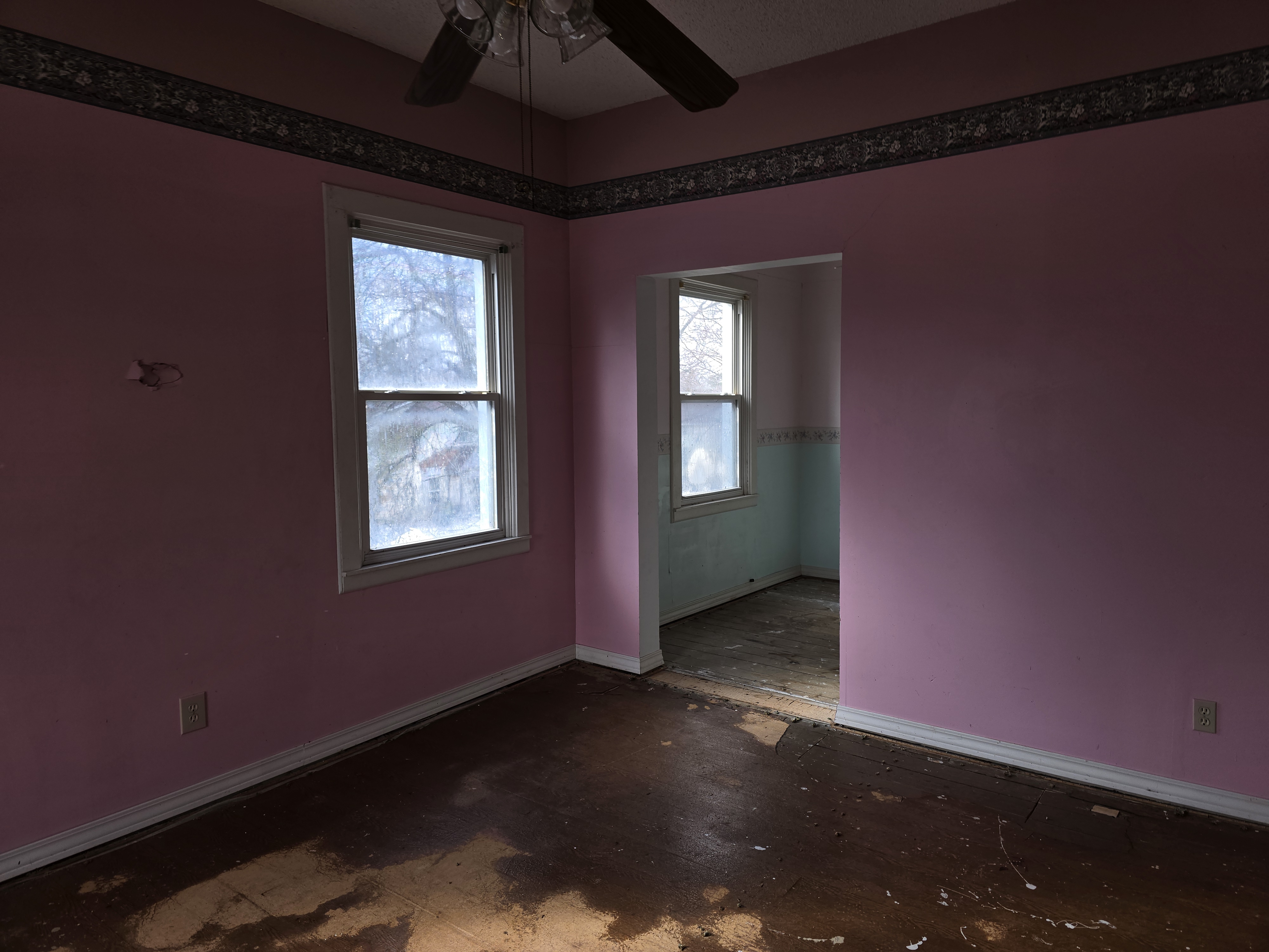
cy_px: 476
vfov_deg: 58.9
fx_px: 843
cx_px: 634
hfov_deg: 73.9
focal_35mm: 23
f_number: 1.7
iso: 16
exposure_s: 1/60
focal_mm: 6.3
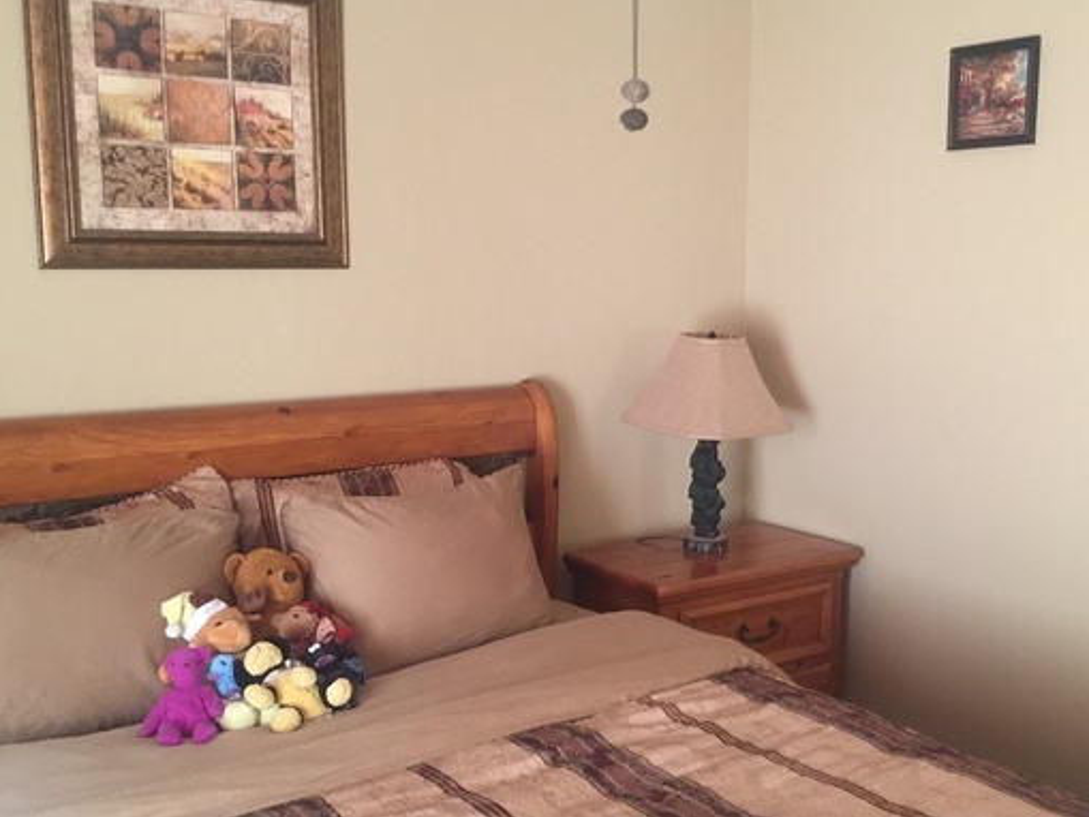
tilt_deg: -7.7
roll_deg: -0.5
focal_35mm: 38
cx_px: 641
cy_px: 428
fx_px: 1196
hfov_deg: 48.7
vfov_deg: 37.7
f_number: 2.2
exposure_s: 1/10
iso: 125
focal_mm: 4.15
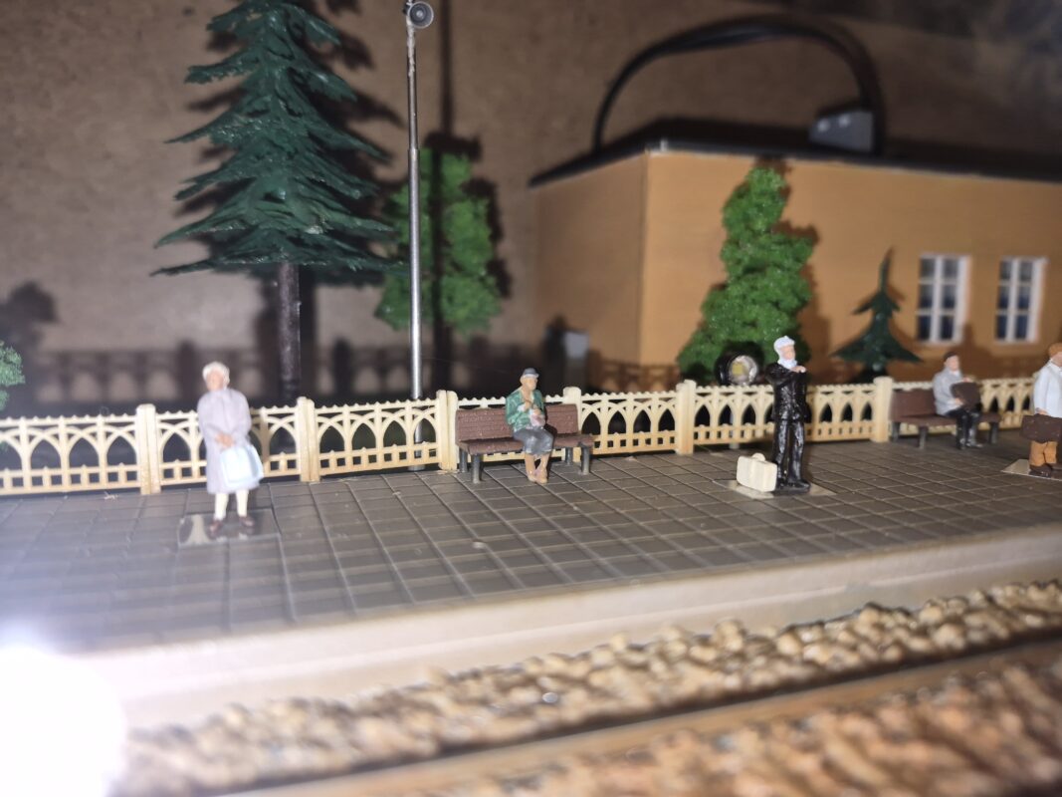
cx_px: 531
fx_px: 706
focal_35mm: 23
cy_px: 398
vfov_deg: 58.9
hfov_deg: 73.9
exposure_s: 1/50
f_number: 1.8
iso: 64
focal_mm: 5.4
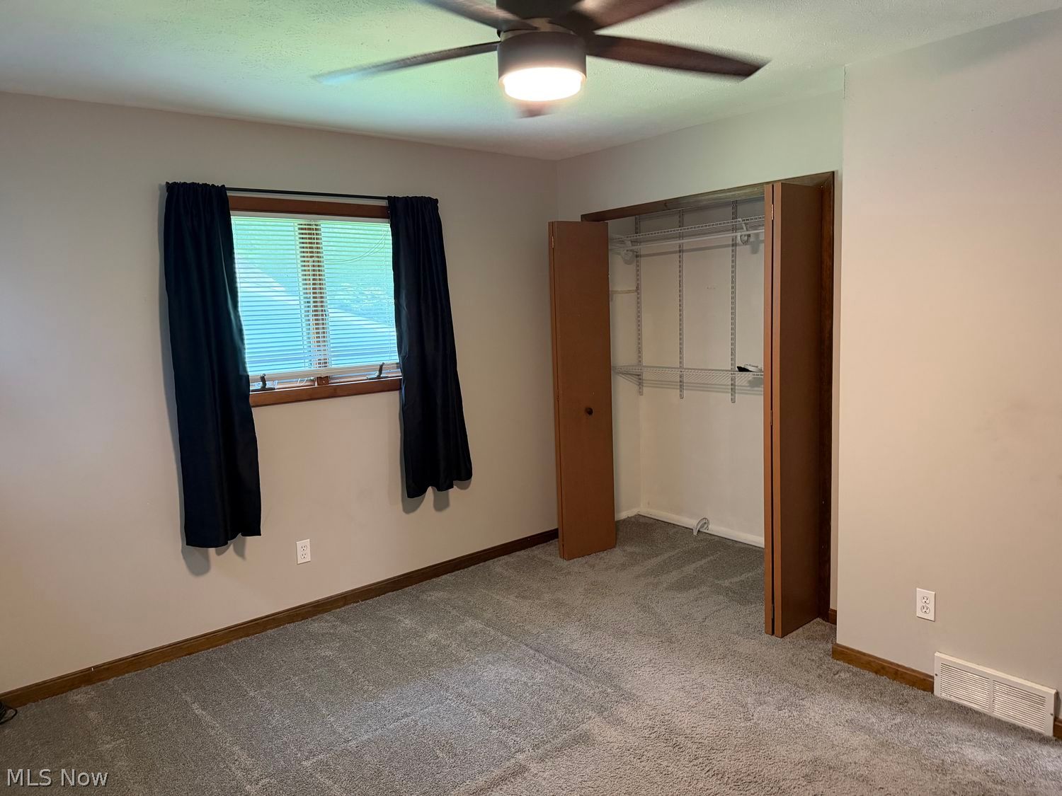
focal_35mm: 24
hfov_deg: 71.6
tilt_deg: -6.5
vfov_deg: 56.8
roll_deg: +2.1
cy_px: 398
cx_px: 531
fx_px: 736
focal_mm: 6.76
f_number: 1.78
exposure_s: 1/59
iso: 640
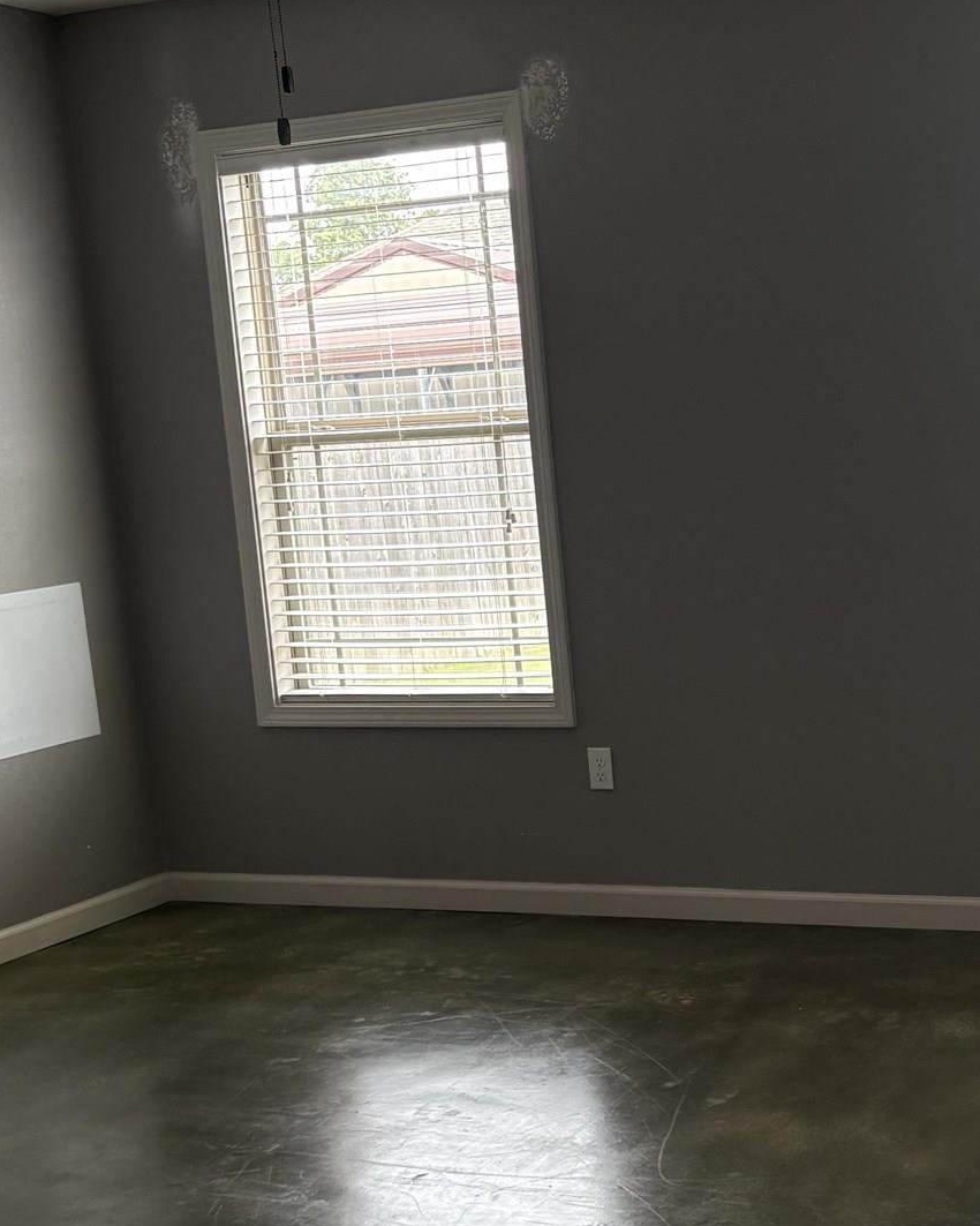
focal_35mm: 55
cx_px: 844
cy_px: 799
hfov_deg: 26.8
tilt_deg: -10.8
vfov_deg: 33.9
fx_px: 1995
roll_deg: +3.1
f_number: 1.6
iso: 80
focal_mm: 5.96
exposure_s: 1/236
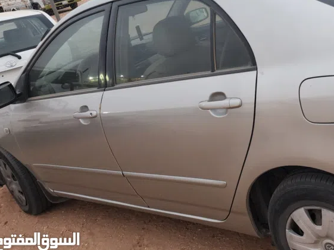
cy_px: 61
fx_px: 405
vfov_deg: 33.6
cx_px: 283
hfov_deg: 42.1
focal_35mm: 42
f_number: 1.8
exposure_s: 1/100
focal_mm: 6.4
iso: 500
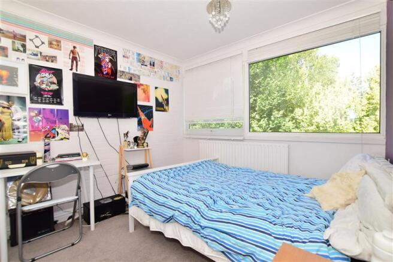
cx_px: 196
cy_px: 131
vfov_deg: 77.3
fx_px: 164
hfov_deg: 100.4
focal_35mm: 15
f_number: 7.1
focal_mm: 10
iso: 200
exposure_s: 1/80
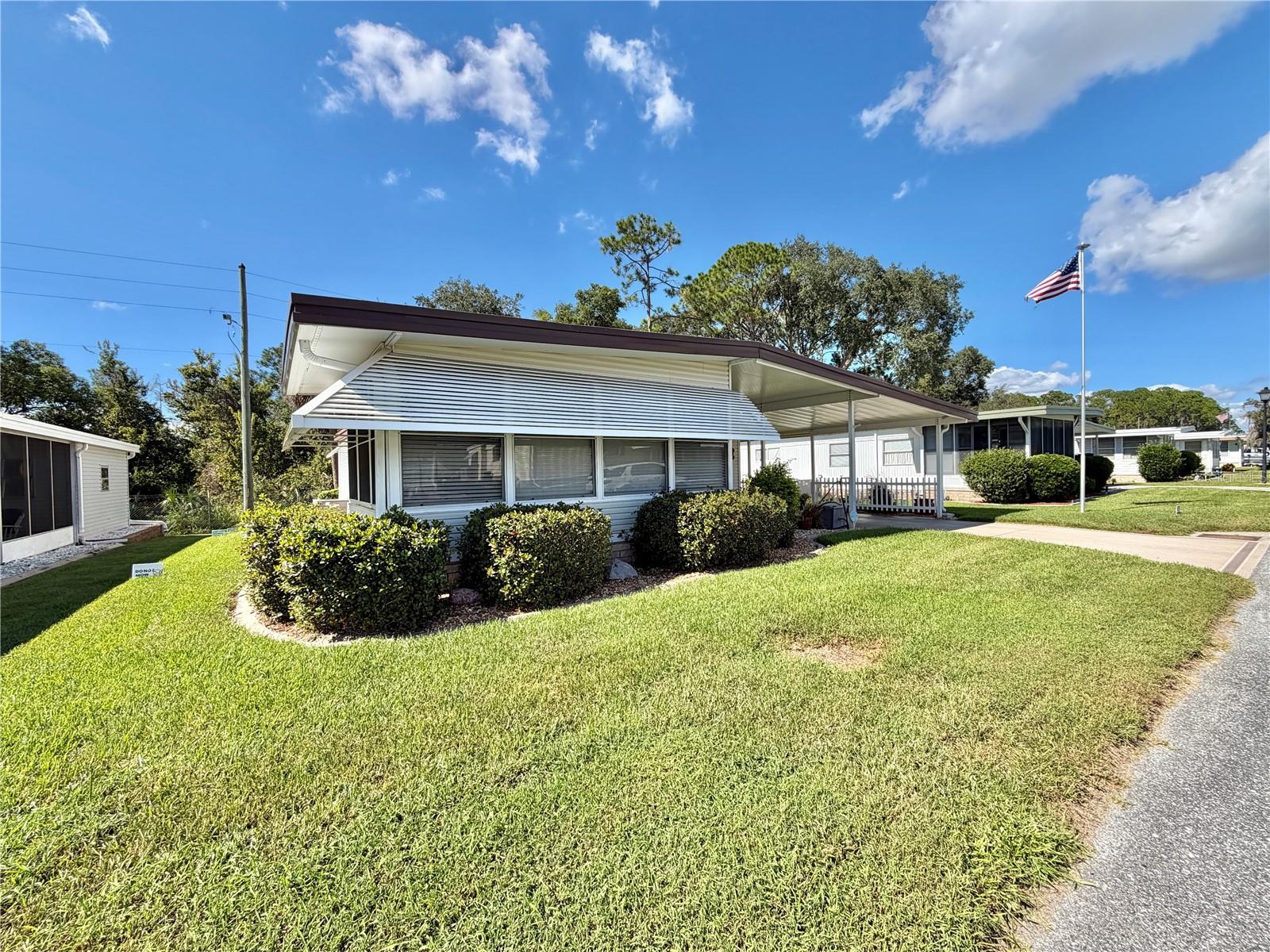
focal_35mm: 14
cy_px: 476
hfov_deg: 102.1
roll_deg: +1.4
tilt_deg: +0.3
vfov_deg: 85.7
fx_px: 514
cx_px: 635
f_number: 2.2
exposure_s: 1/709
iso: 40
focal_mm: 2.22
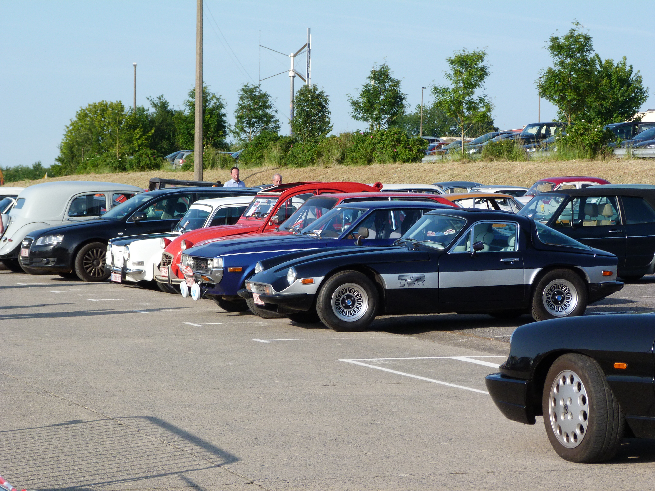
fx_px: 2157
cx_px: 328
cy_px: 246
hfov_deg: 17.3
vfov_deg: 13.0
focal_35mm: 114
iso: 100
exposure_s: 1/250
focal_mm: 20.4
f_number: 5.6
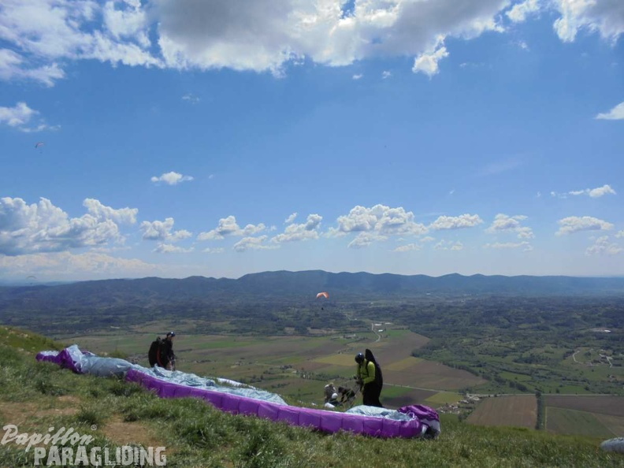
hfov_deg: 67.3
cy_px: 234
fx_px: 469
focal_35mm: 26
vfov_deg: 53.1
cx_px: 312
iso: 100
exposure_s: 1/250
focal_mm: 4.6
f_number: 11.5
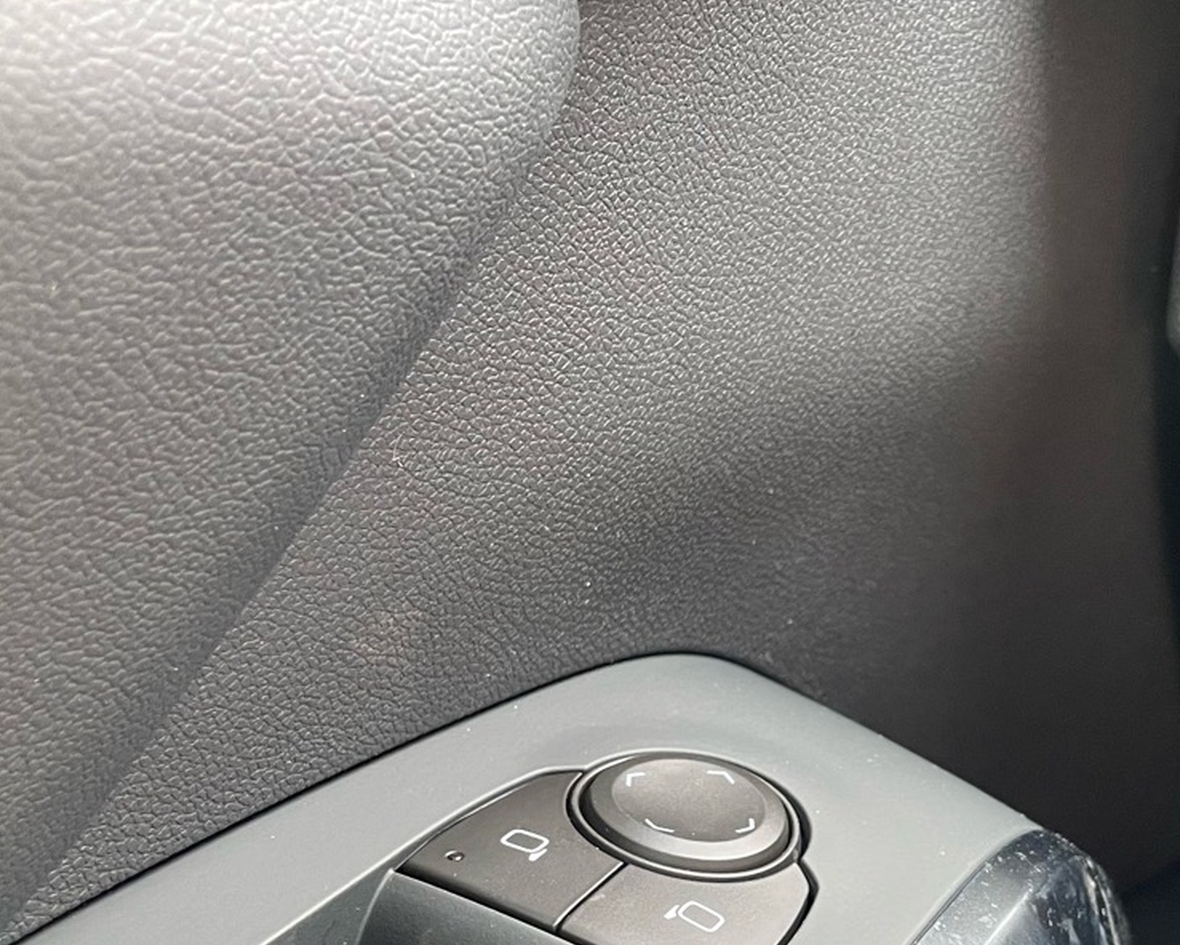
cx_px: 999
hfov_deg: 32.8
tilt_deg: -33.8
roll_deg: -5.3
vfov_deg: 27.1
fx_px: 1922
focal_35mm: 55
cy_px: 752
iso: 160
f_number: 1.6
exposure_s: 1/60
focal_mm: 4.2
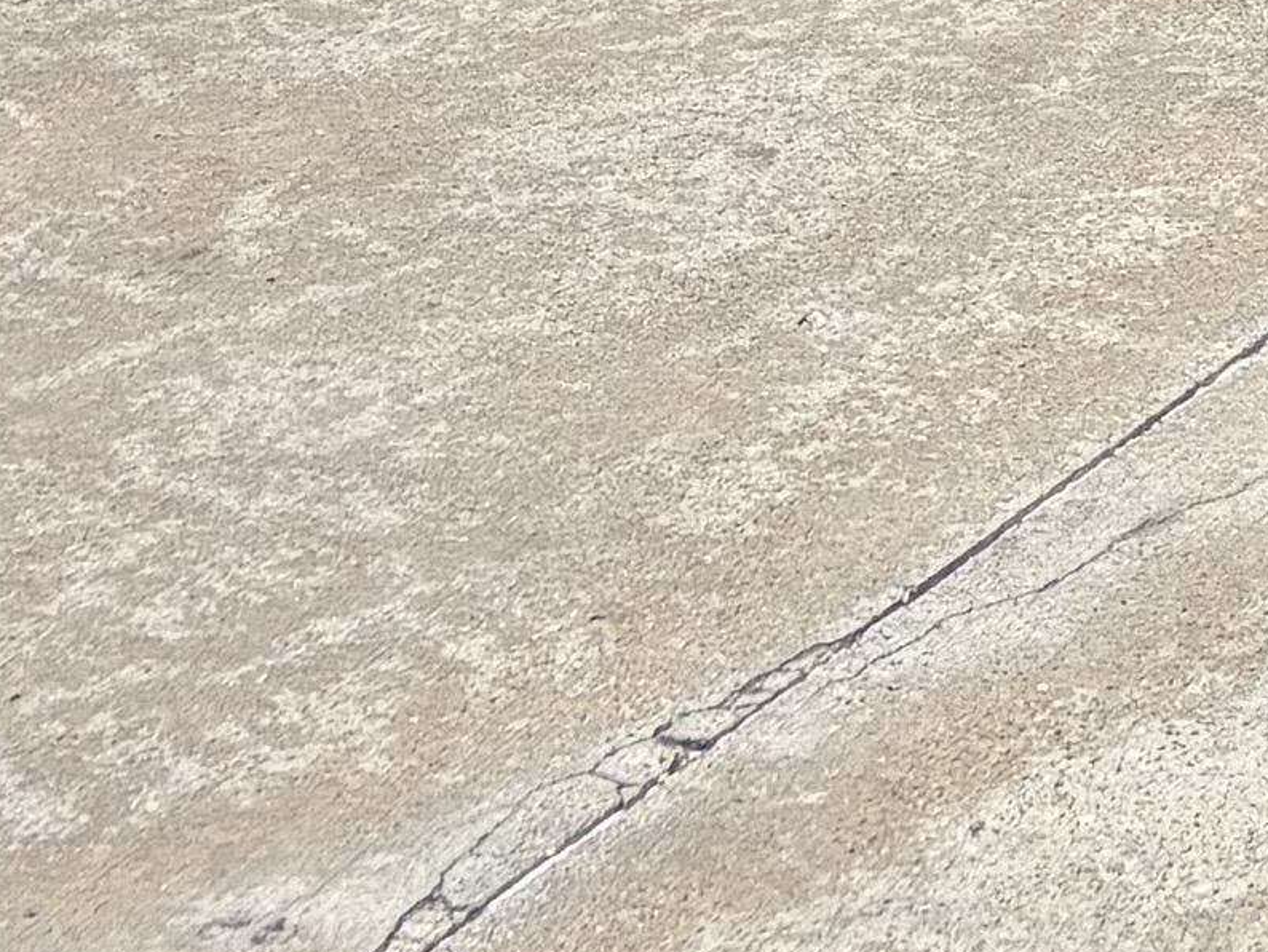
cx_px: 1709
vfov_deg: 6.8
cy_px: -2351
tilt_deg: -1.3
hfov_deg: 10.3
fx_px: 6852
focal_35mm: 187
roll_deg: +0.3
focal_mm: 5.96
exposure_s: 1/3311
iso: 50
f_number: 1.6
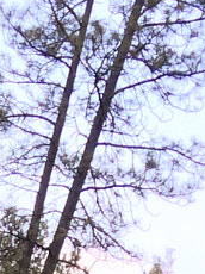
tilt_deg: -13.1
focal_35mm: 202
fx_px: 1598
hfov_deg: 7.2
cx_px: -133
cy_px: 821
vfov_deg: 8.3
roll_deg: -17.3
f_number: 2.2
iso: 40
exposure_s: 1/120
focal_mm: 4.15
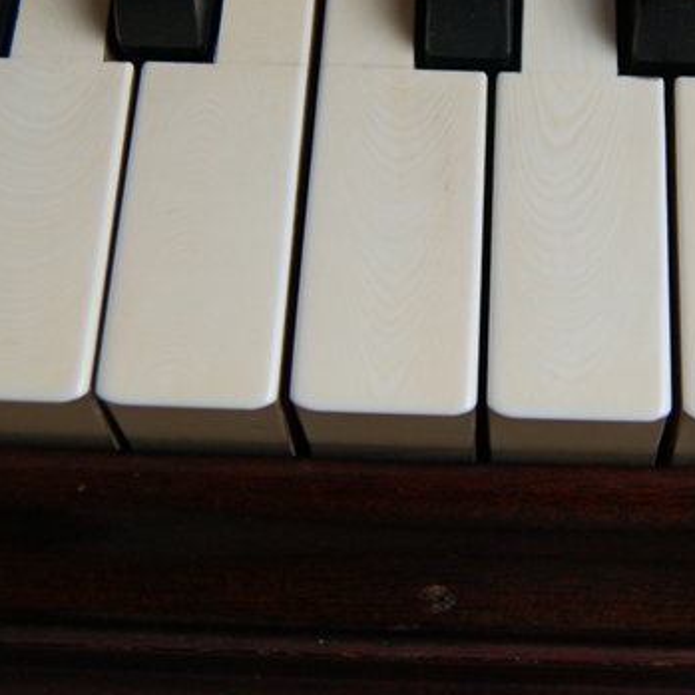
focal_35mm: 79
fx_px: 1794
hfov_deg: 21.8
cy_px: 129
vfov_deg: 21.6
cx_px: 496
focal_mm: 24
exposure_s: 1/50
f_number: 4
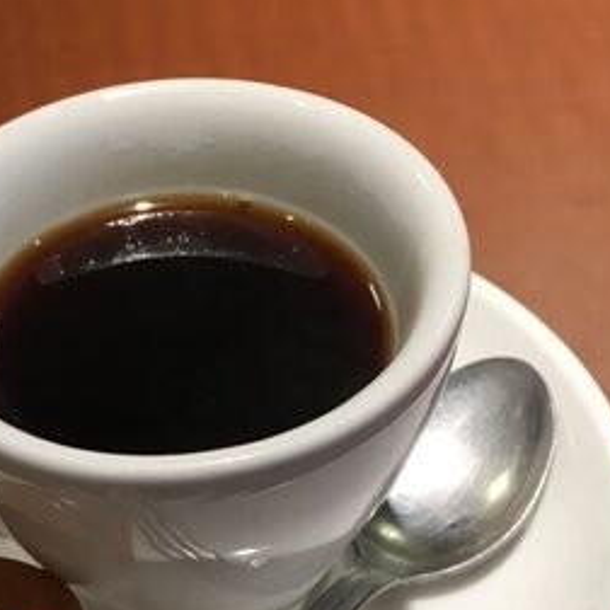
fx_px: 1296
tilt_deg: -52.8
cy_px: 562
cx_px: 177
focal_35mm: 65
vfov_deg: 25.6
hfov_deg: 26.3
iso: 25
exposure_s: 1/30
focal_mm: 4.15
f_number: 2.2
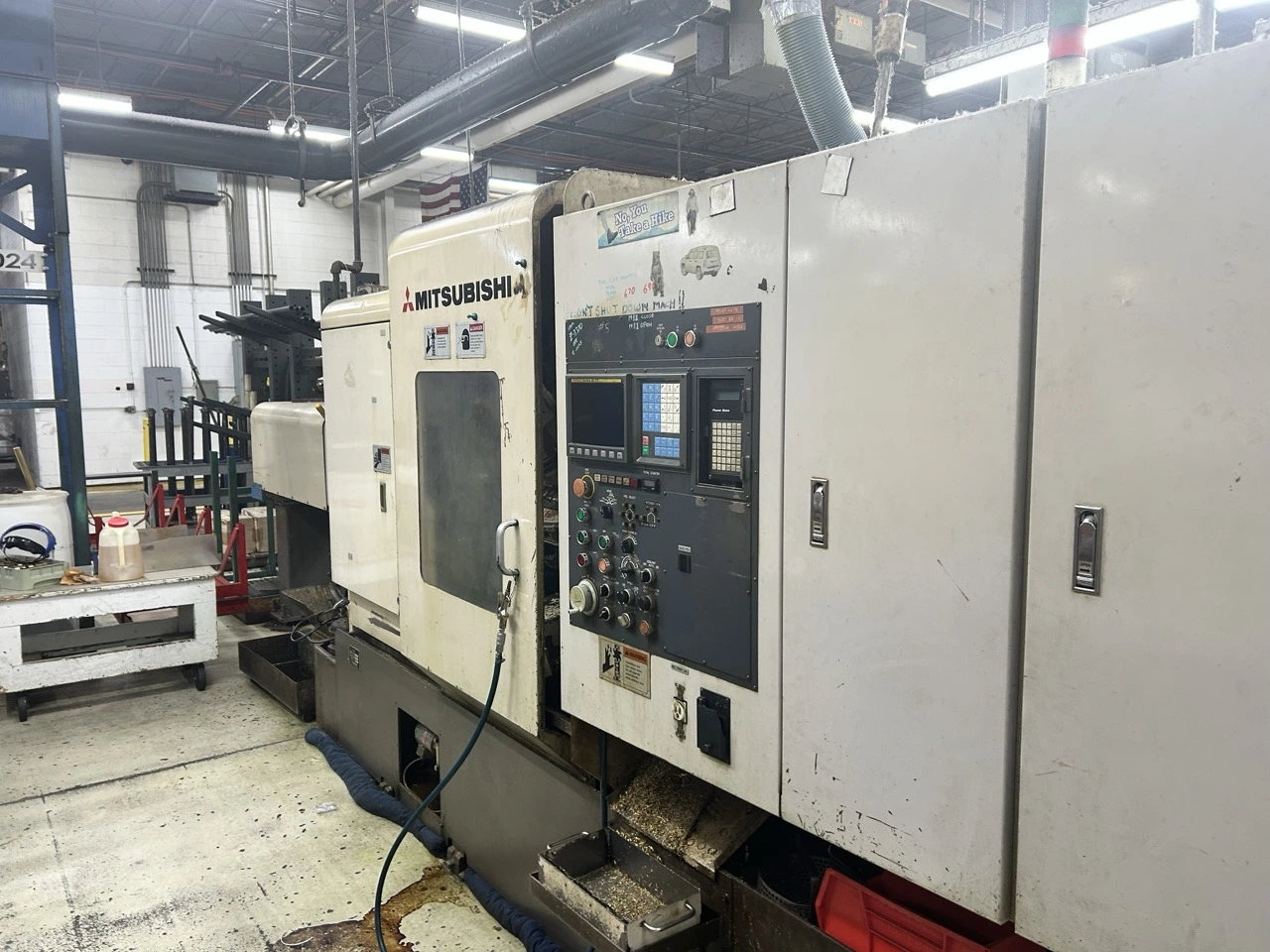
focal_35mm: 26
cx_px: 635
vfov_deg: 53.1
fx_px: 954
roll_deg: +0.7
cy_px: 476
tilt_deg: -5.9
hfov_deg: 67.3
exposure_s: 1/60
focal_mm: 5.7
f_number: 1.5
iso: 100
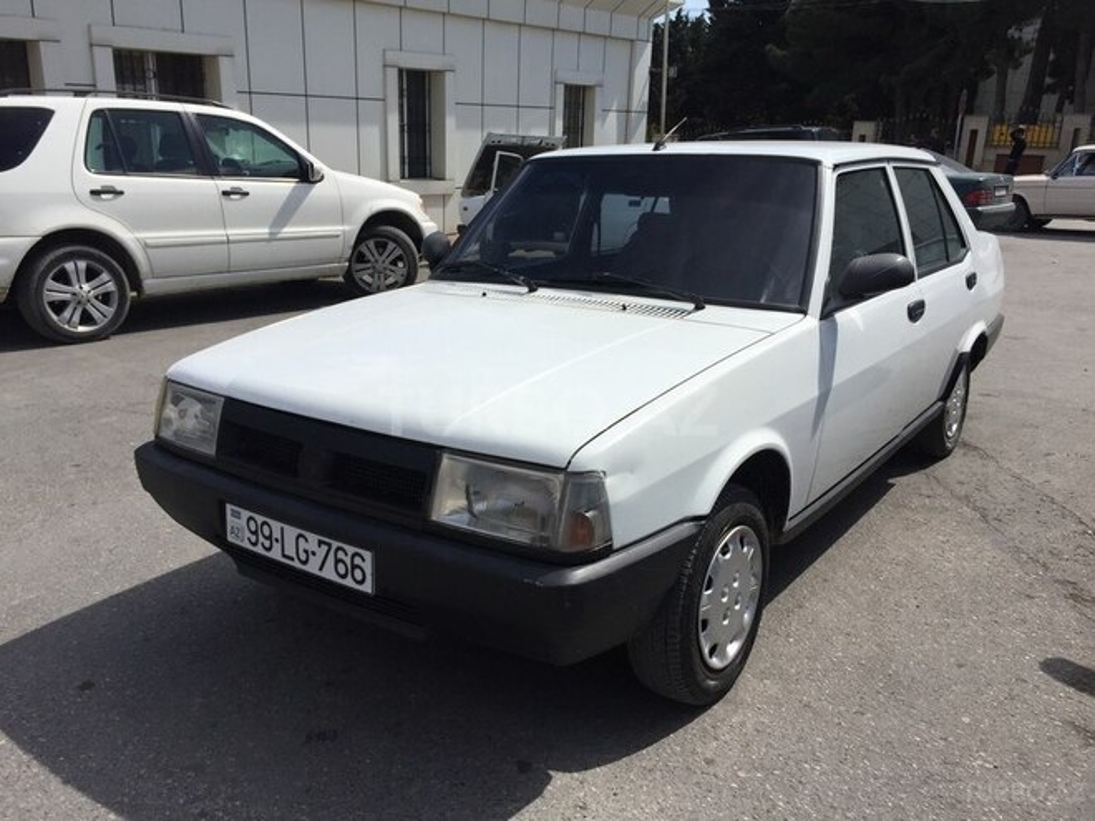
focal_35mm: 29
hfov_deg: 61.7
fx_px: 917
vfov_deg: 48.2
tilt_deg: -17.6
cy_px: 410
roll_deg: -2.9
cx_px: 548
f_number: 2.2
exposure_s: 1/3597
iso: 32
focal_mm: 4.15
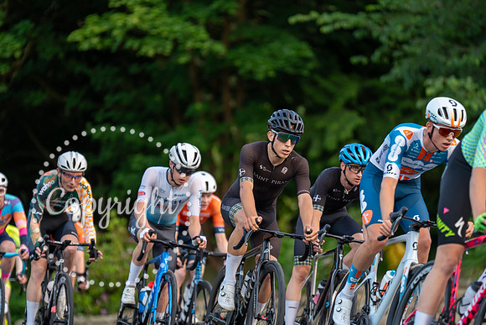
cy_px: 162
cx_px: 243
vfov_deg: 7.9
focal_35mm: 173
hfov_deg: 11.9
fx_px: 2336
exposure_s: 1/1000
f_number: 2.8
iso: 1250
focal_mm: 173
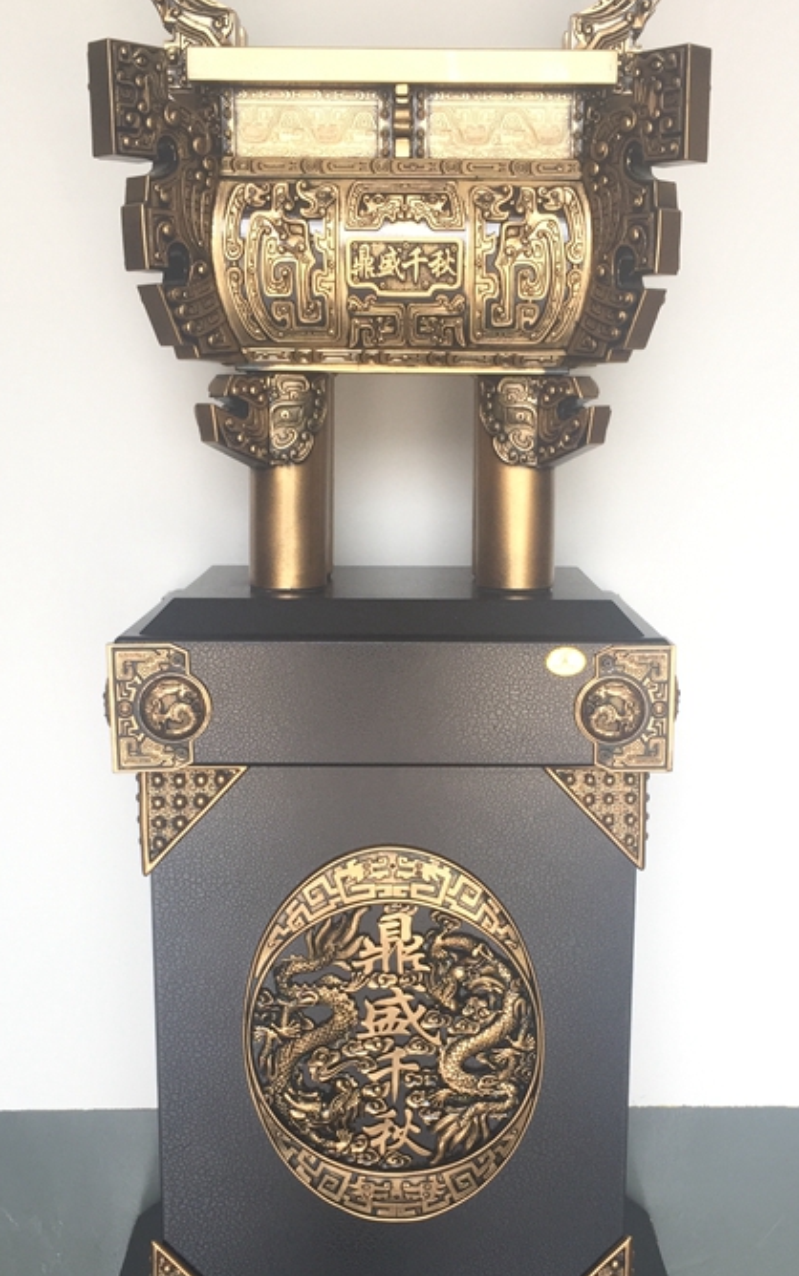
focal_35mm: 46
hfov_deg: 28.0
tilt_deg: -13.3
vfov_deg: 43.2
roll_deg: -0.3
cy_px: 787
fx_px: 1601
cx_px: 440
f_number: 2.2
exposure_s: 1/100
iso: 40
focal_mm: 4.15
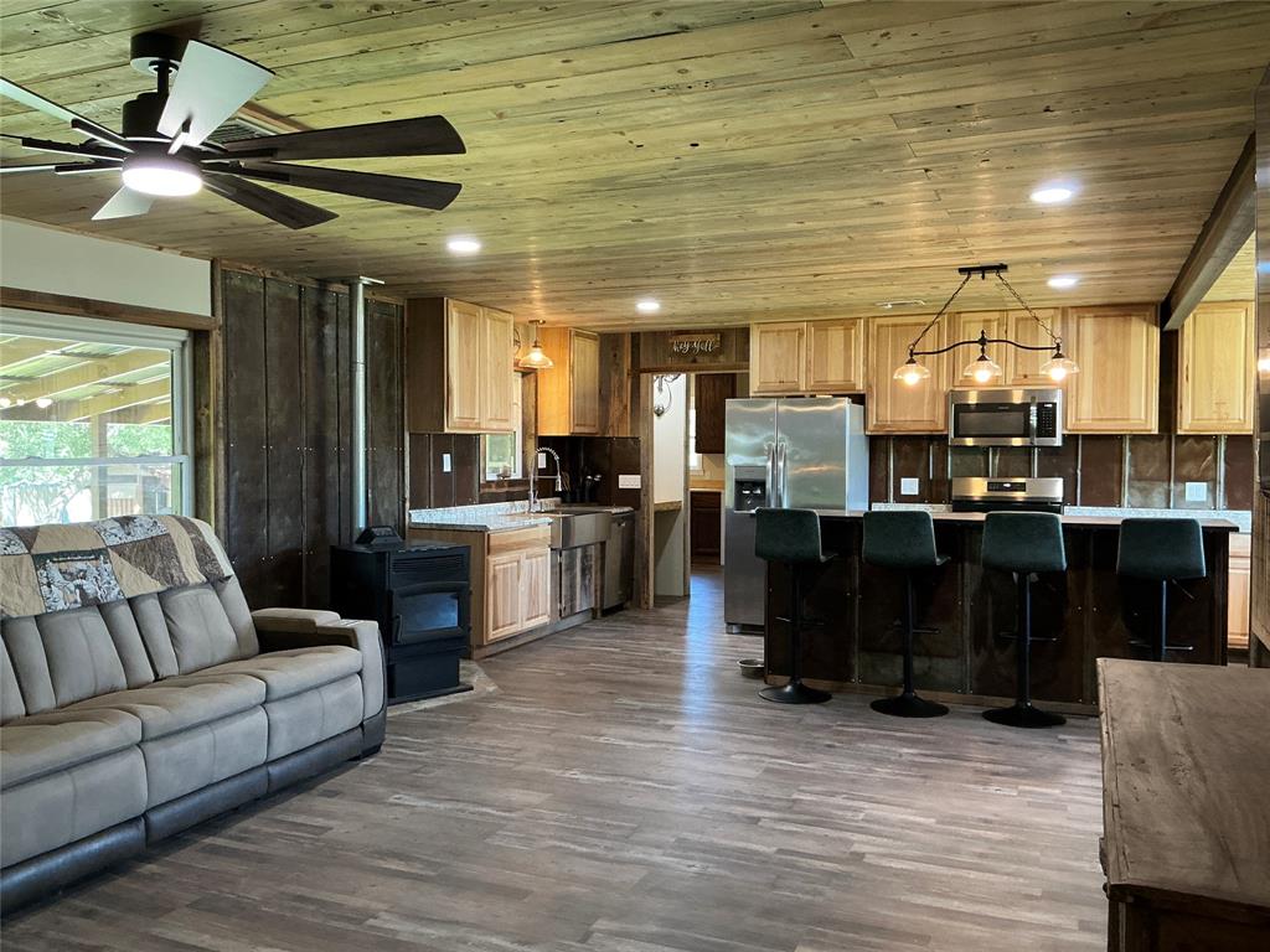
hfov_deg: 63.4
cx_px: 635
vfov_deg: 49.7
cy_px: 476
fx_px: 1027
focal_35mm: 28
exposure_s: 1/60
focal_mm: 3
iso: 200
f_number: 1.8
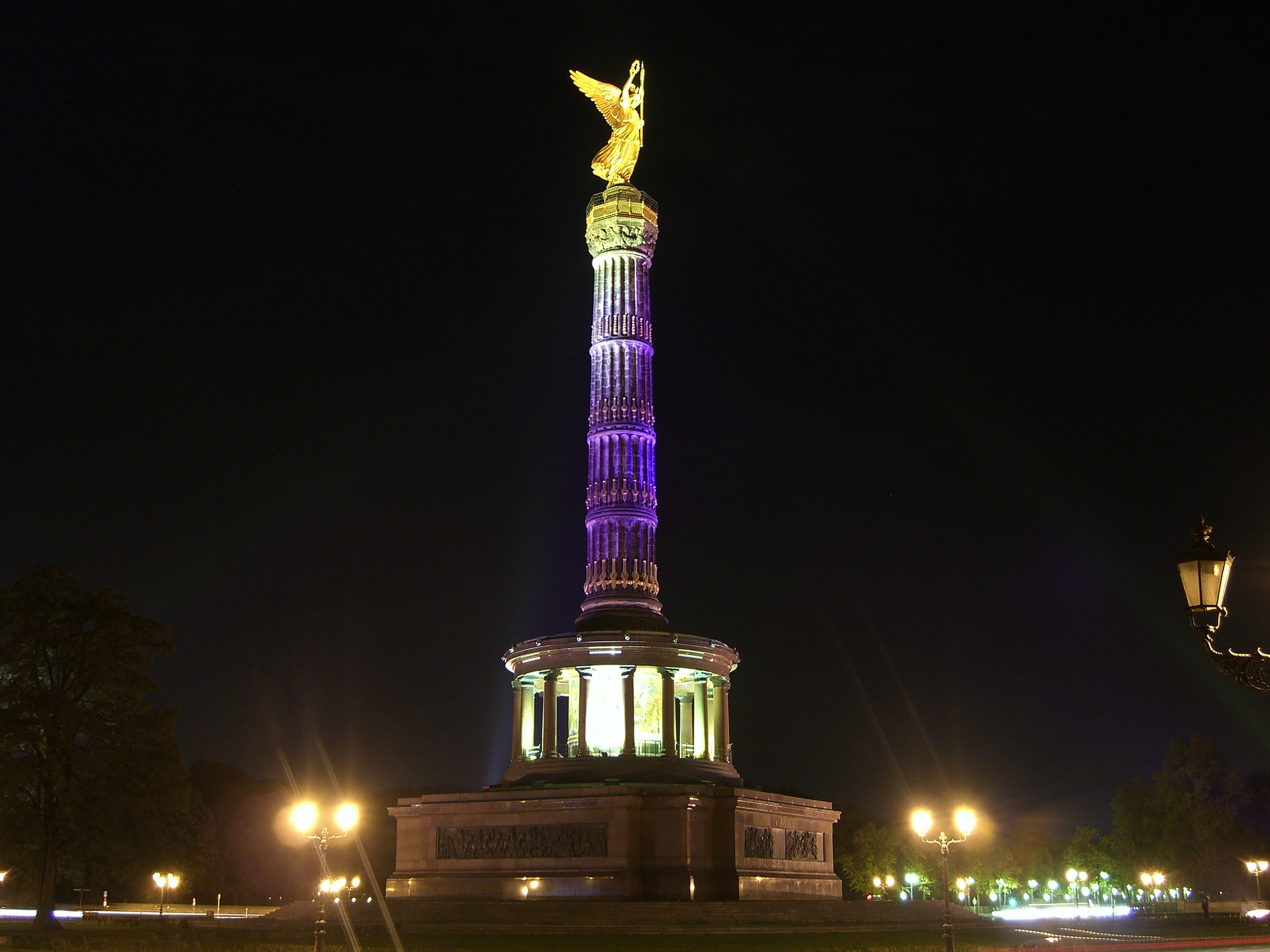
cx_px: 635
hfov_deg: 49.0
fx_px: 1394
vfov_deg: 37.7
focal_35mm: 38
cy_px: 476
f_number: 2.8
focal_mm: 7.9
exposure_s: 4
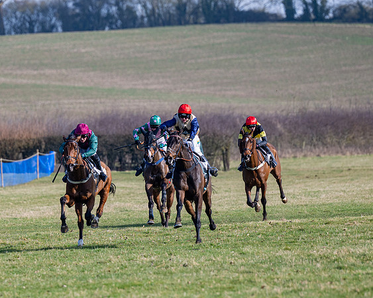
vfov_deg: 3.5
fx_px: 4883
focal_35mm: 442
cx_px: 71
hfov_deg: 4.4
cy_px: 193
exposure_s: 1/1600
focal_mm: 175
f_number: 2.8
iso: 100
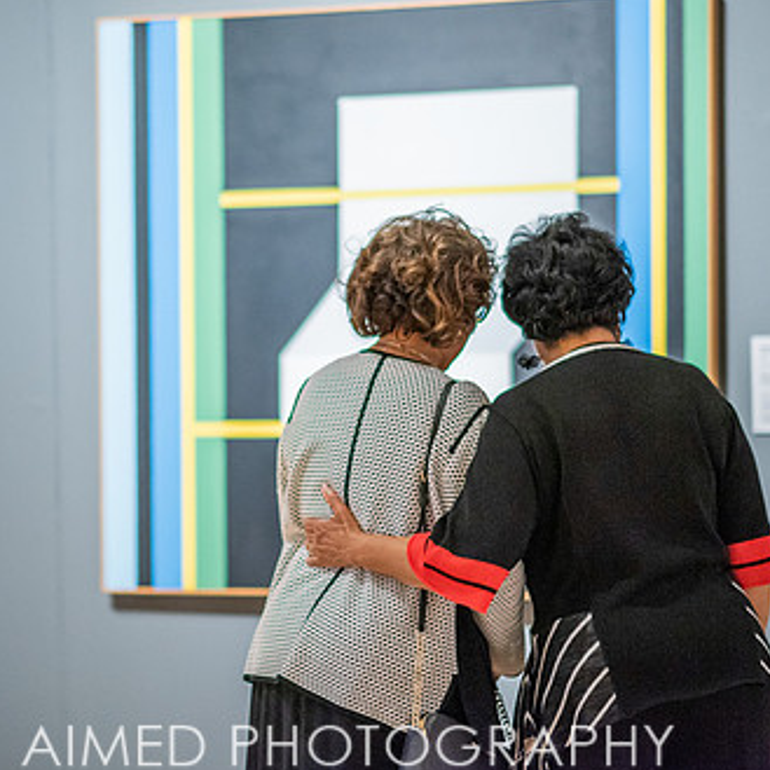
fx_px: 3397
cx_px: 329
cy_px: 339
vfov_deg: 12.9
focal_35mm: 135
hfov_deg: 12.9
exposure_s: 1/160
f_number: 1.4
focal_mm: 85
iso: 1000
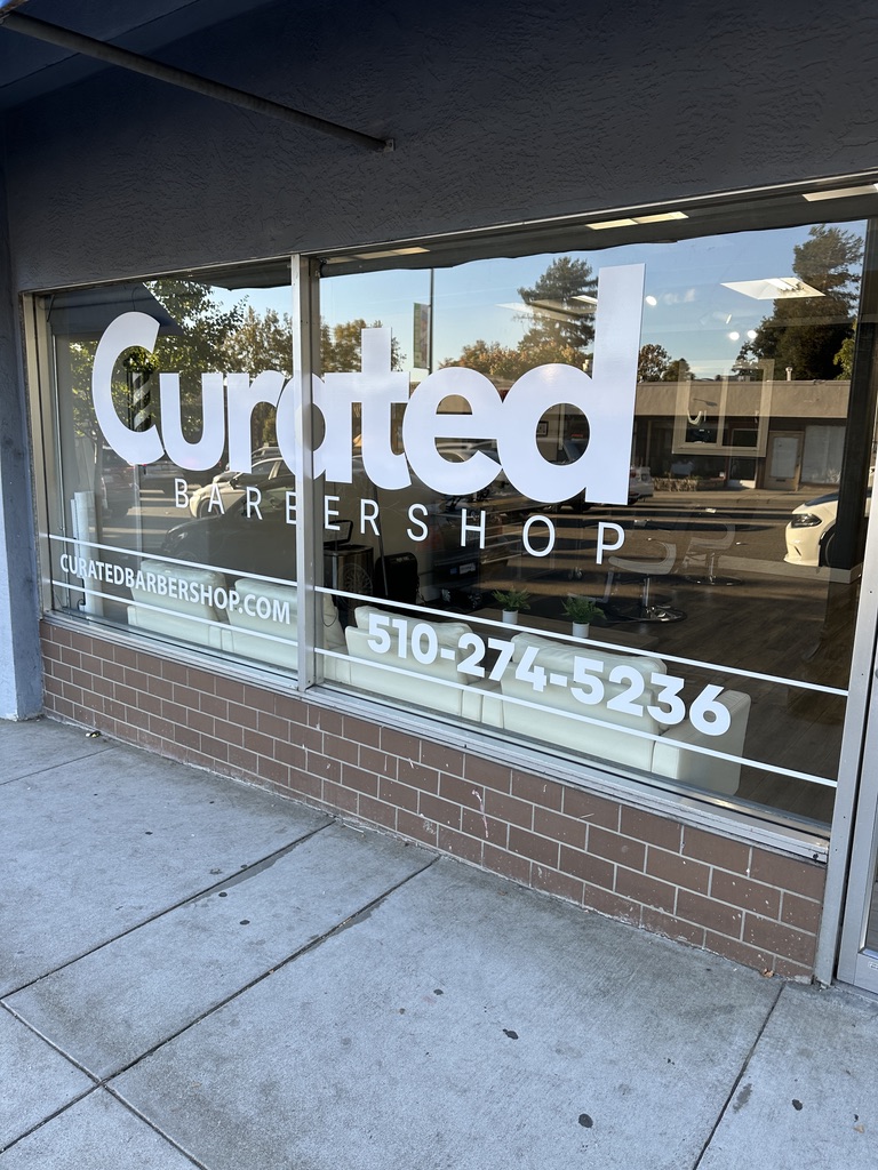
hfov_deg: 56.8
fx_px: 812
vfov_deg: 71.6
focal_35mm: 24
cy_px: 585
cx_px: 439
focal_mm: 6.86
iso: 80
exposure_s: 1/390
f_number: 1.78
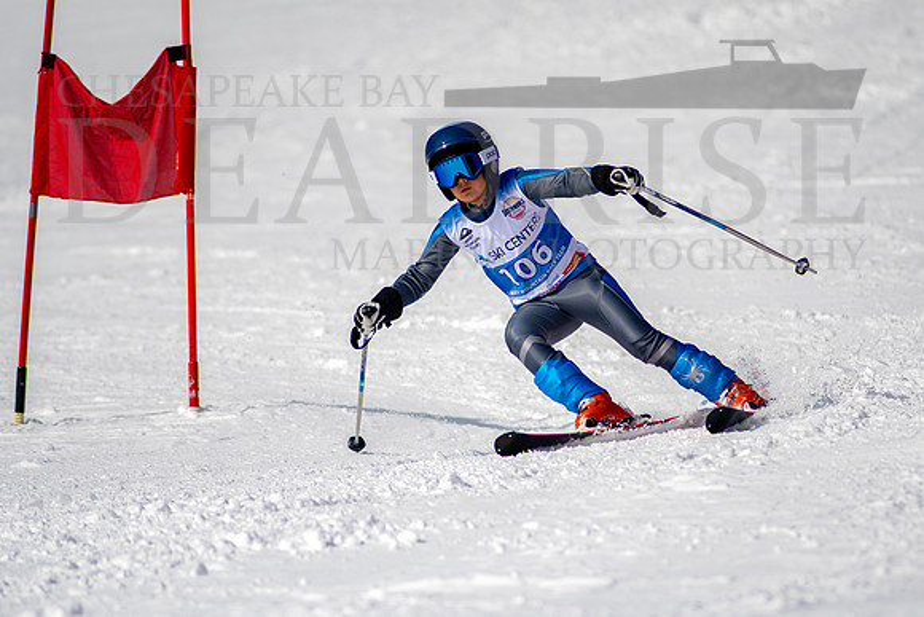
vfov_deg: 2.6
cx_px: 505
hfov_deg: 3.9
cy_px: 310
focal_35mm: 535
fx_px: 13738
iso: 100
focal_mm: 300
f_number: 2.8
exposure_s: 1/6400
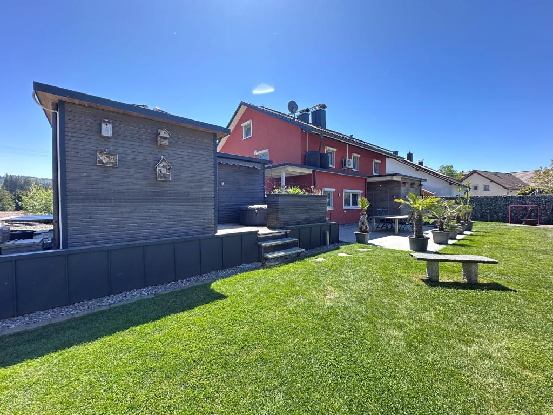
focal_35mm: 14
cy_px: 208
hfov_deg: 102.1
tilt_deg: -1.5
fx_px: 224
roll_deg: +0.3
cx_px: 276
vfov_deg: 85.7
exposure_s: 1/273
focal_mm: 2.22
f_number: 2.2
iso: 40
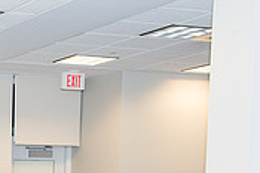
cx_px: -98
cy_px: 280
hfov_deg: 16.7
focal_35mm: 115
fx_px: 827
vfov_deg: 11.3
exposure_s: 1/100
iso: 800
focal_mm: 23
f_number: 5
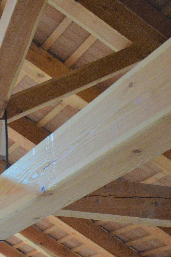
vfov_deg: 27.7
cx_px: -1
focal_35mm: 73
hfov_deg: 18.2
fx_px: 520
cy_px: 107
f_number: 4
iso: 2800
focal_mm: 25
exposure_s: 1/60
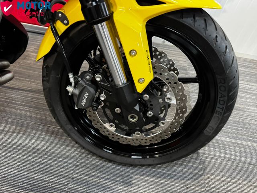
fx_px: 178
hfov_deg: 71.6
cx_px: 128
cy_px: 96
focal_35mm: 24
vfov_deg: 56.8
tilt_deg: -50.0
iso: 800
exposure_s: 1/33
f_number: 1.78
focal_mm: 6.76
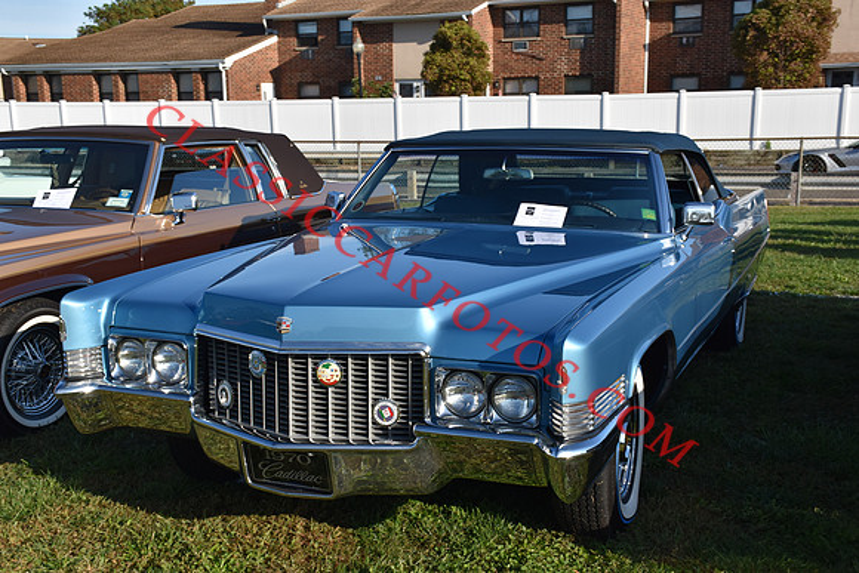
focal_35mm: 45
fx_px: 1074
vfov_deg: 29.9
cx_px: 430
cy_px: 286
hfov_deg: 43.6
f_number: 8
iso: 250
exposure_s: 1/250
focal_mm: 30
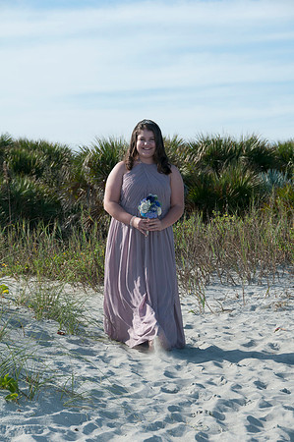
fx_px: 1657
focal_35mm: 135
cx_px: 147
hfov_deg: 10.1
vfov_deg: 15.2
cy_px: 221
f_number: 10
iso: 100
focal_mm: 90
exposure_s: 1/250
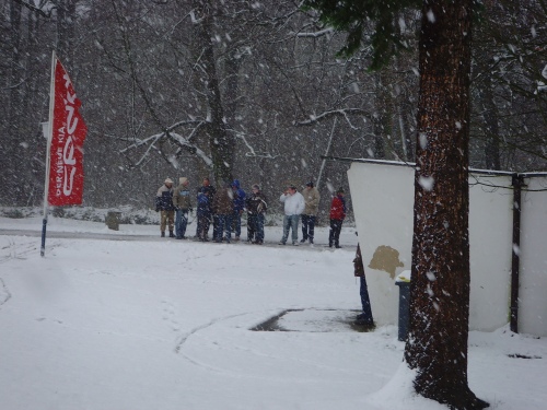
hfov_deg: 20.7
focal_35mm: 95
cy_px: 205
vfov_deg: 15.6
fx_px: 1501
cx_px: 274
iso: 80
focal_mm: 16
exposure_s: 1/125
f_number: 4.4
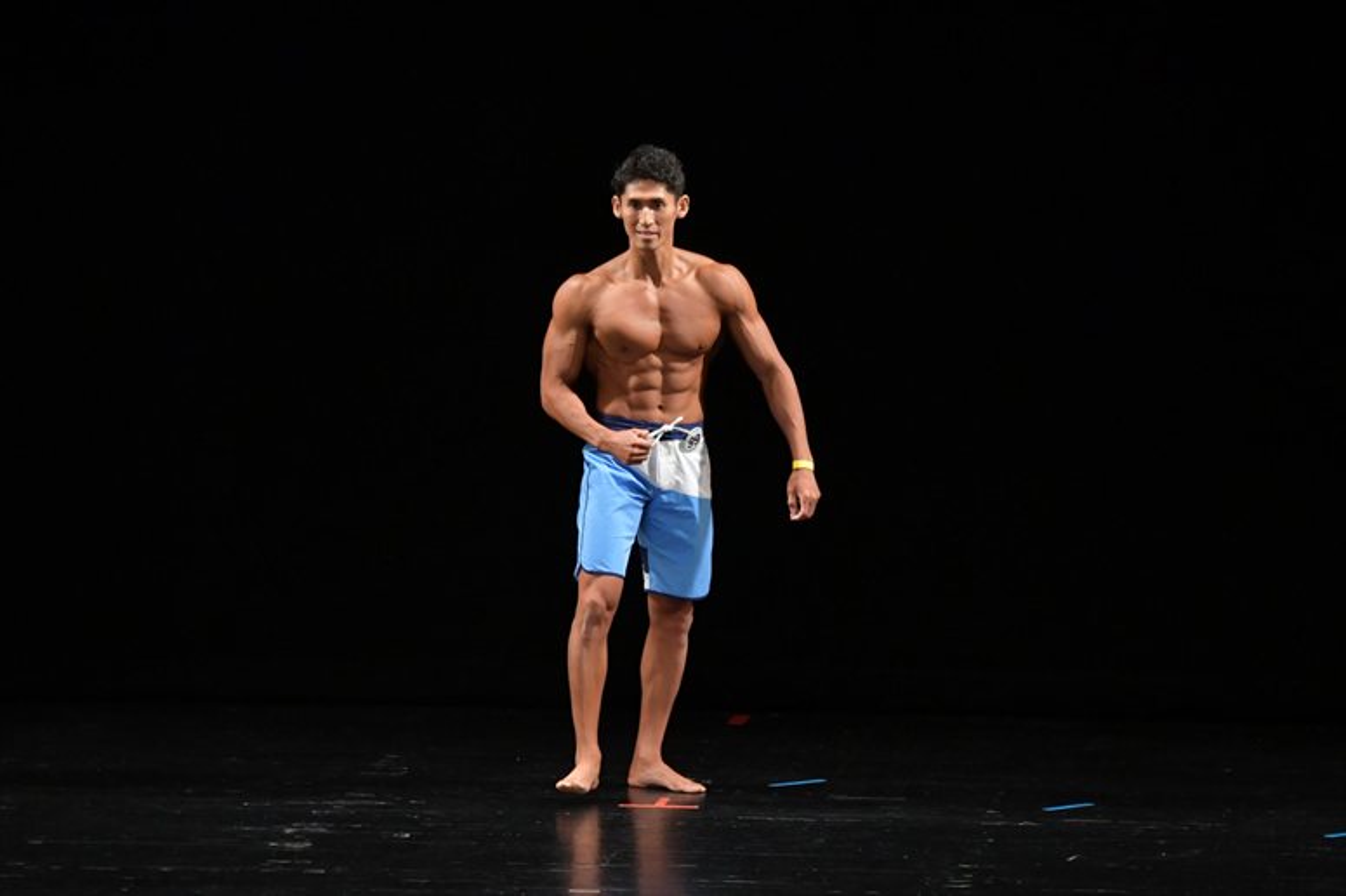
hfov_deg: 8.1
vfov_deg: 5.4
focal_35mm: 255
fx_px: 9530
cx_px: 673
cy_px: 448
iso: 3200
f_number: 5.6
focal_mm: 170
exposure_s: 1/400
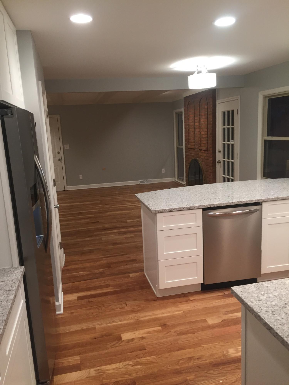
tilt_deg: -10.7
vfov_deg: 61.7
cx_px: 144
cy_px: 192
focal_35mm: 29
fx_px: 323
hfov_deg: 48.2
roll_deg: +2.4
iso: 125
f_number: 2.2
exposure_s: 1/30
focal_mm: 4.15
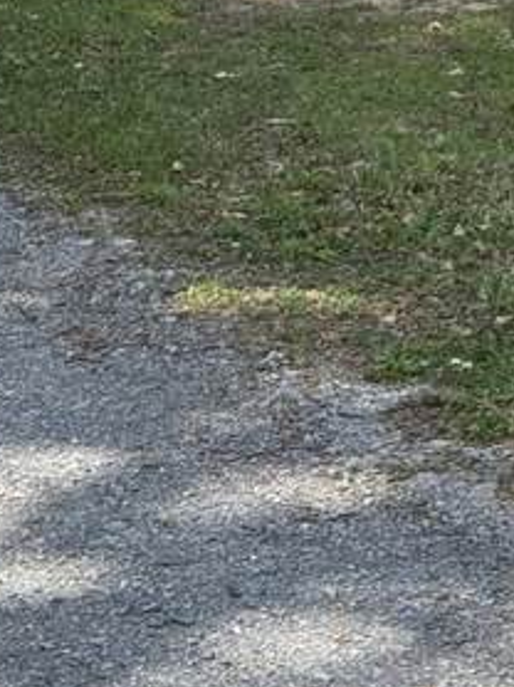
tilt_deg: -1.0
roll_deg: -0.3
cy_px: -423
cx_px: 734
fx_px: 3292
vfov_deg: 11.3
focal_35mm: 166
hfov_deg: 8.7
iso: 64
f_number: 1.78
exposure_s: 1/1427
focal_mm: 6.76
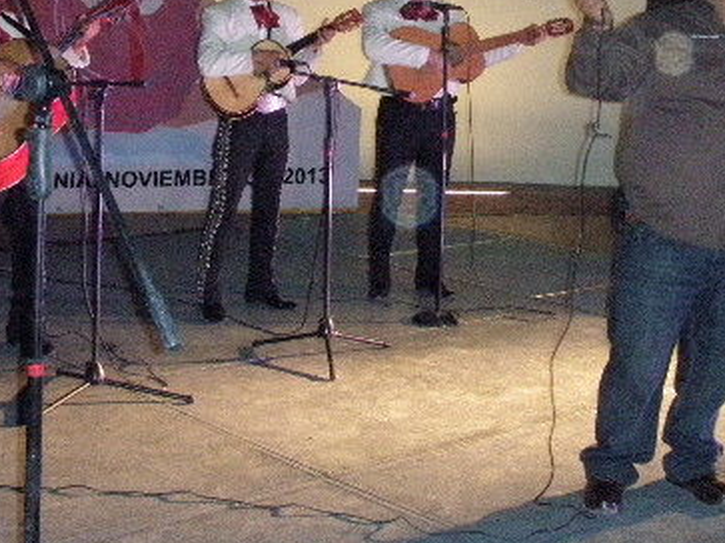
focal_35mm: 67
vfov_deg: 21.5
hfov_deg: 29.0
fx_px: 1403
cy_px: 70
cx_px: 346
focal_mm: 6.7
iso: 800
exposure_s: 1/30
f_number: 3.5
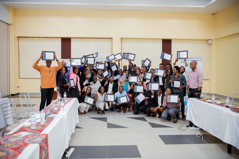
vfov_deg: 41.1
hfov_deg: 58.7
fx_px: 212
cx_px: 120
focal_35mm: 32
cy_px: 80
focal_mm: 32
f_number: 2.8
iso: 1250
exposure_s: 1/100
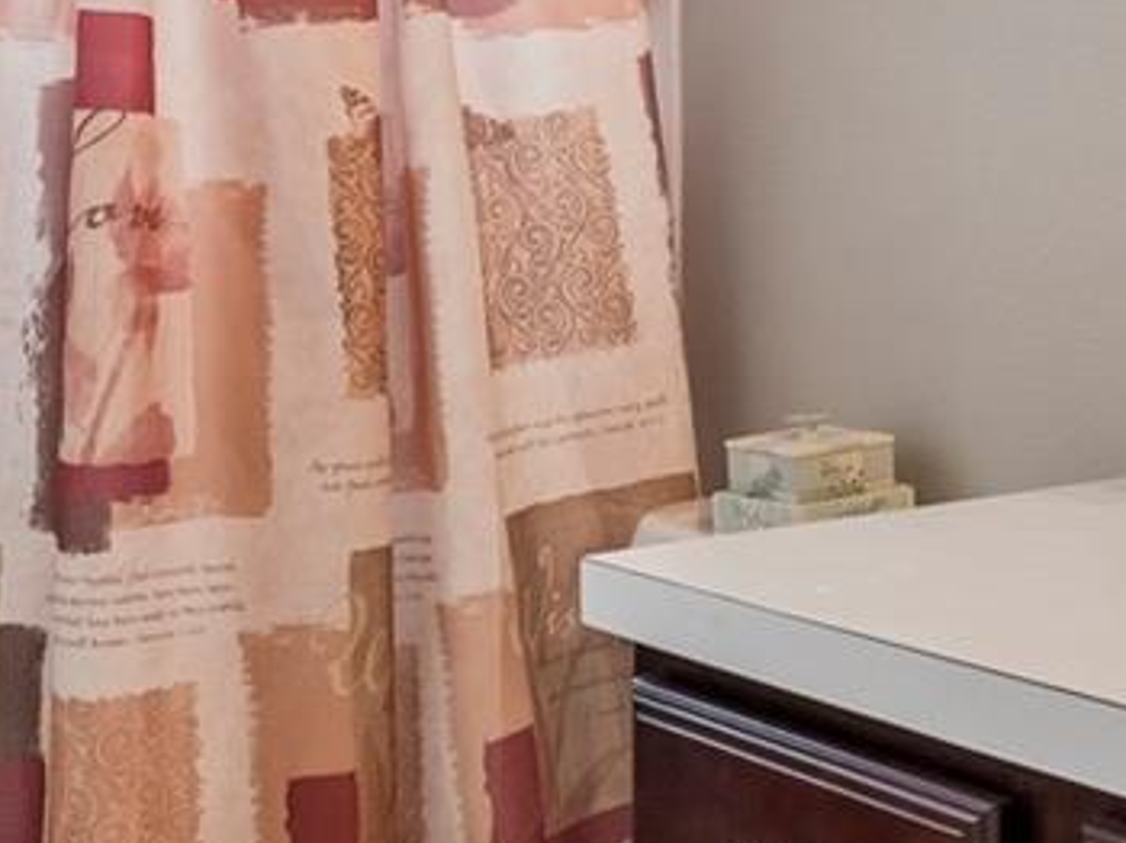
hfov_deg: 27.8
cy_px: 187
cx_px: 1100
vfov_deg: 22.0
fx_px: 2145
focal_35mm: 66
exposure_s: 1/6
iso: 100
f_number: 7.1
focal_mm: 10
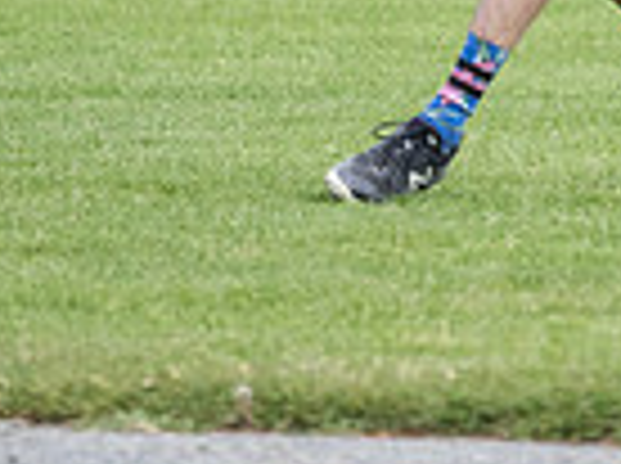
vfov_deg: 1.2
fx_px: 22636
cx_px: 657
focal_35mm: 1264
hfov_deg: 1.6
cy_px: -430
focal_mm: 150
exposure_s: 1/1600
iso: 640
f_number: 2.8
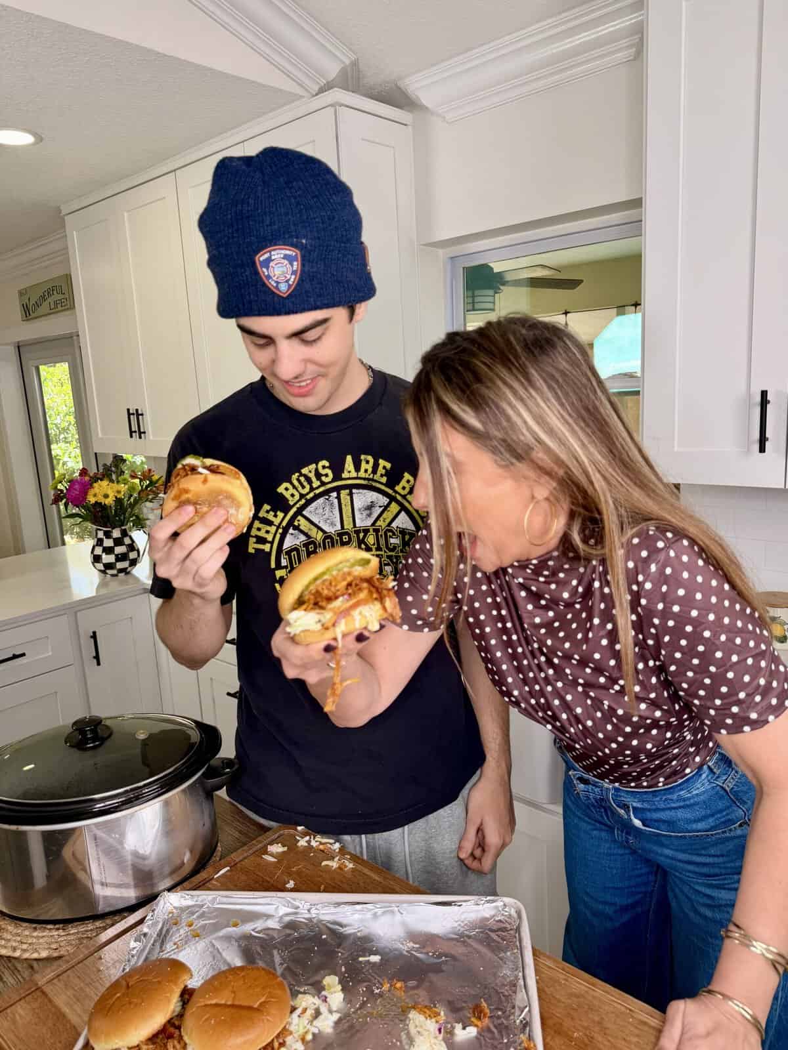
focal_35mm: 24
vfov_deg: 71.6
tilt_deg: -12.2
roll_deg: +2.9
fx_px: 728
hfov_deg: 56.8
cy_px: 525
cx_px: 394
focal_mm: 6.76
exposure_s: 1/120
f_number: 1.78
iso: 80
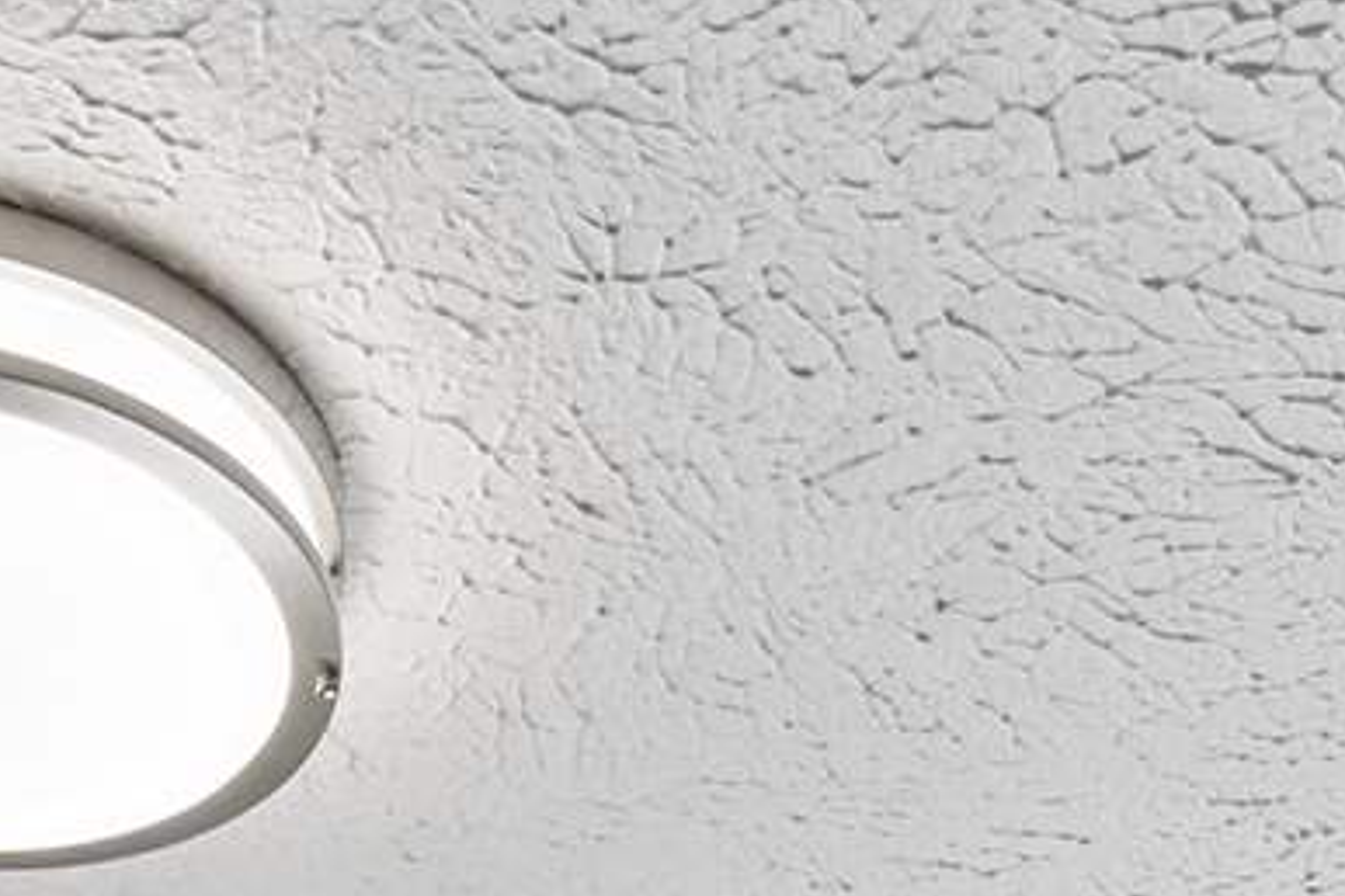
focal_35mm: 111
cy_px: 3205
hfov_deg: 18.4
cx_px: 744
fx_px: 4147
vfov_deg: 8.6
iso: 100
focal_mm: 14
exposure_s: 1/1.25
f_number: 8
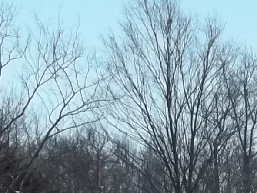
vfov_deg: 4.4
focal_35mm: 334
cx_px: 889
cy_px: 377
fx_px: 2479
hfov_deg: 5.4
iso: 64
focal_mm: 8.3
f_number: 8.8
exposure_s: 1/200
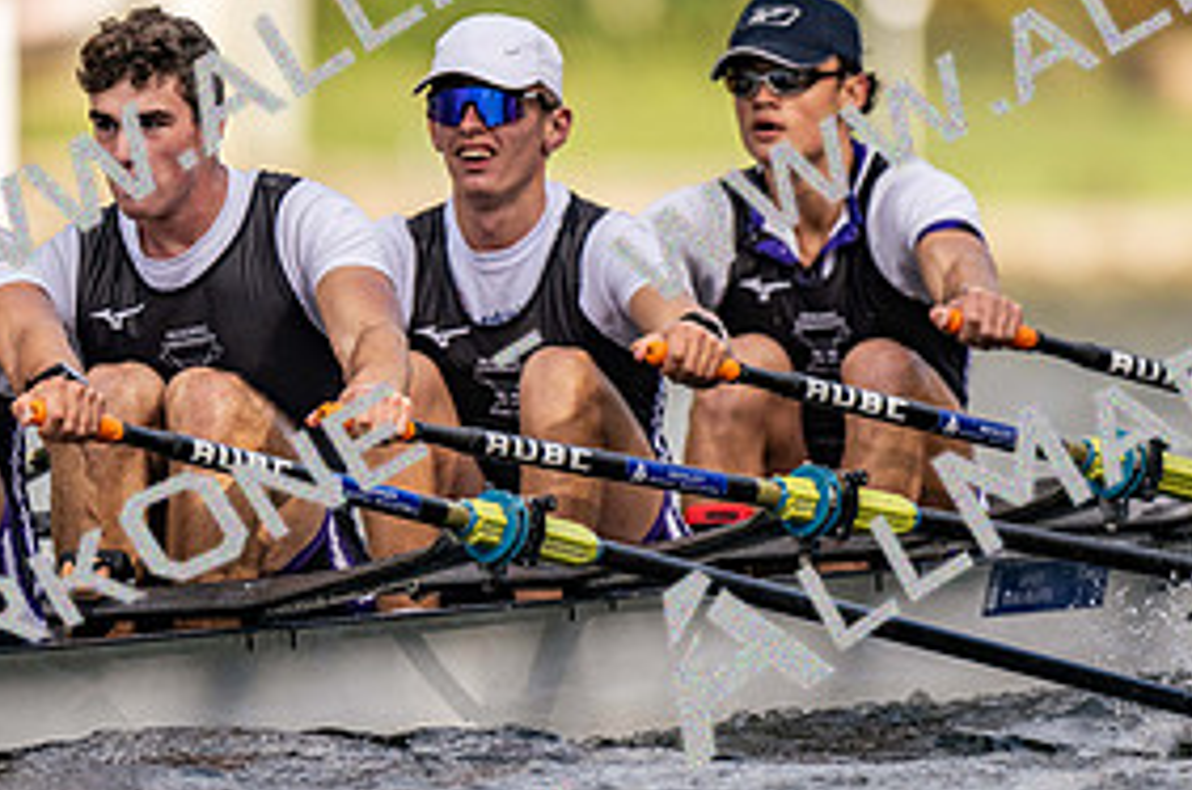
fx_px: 40855
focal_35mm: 1236
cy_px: 372
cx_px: 300
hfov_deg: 1.7
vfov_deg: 1.1
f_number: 4
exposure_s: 1/2500
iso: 250
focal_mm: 600
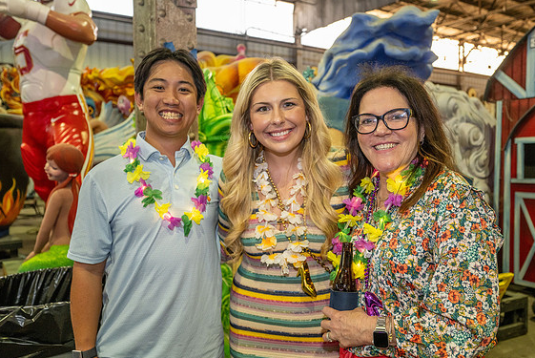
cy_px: 183
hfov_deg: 60.2
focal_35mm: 31
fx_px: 461
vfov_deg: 42.4
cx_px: 274
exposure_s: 1/100
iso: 1250
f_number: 4
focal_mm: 30
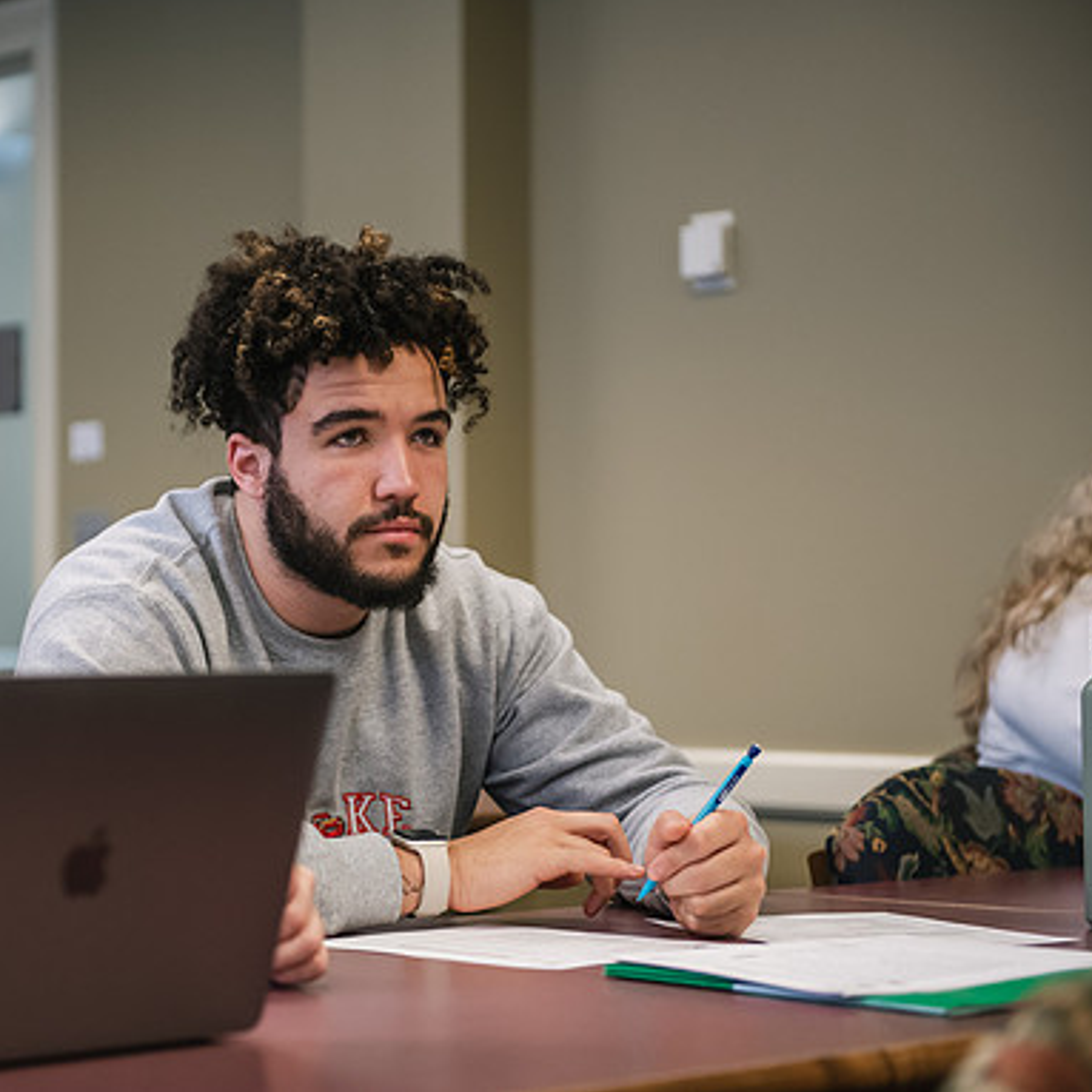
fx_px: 3212
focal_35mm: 90
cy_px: 543
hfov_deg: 19.2
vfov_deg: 19.3
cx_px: 297
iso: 1250
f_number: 2.8
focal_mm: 70
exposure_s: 1/200
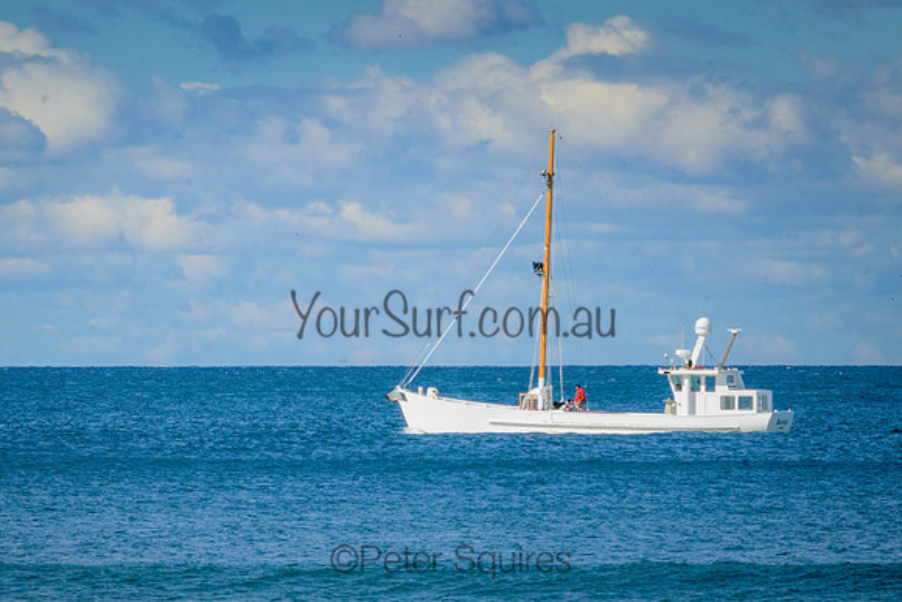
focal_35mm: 439
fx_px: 11003
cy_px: 301
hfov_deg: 4.7
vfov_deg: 3.1
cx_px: 451
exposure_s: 1/100
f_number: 64
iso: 2800
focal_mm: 430
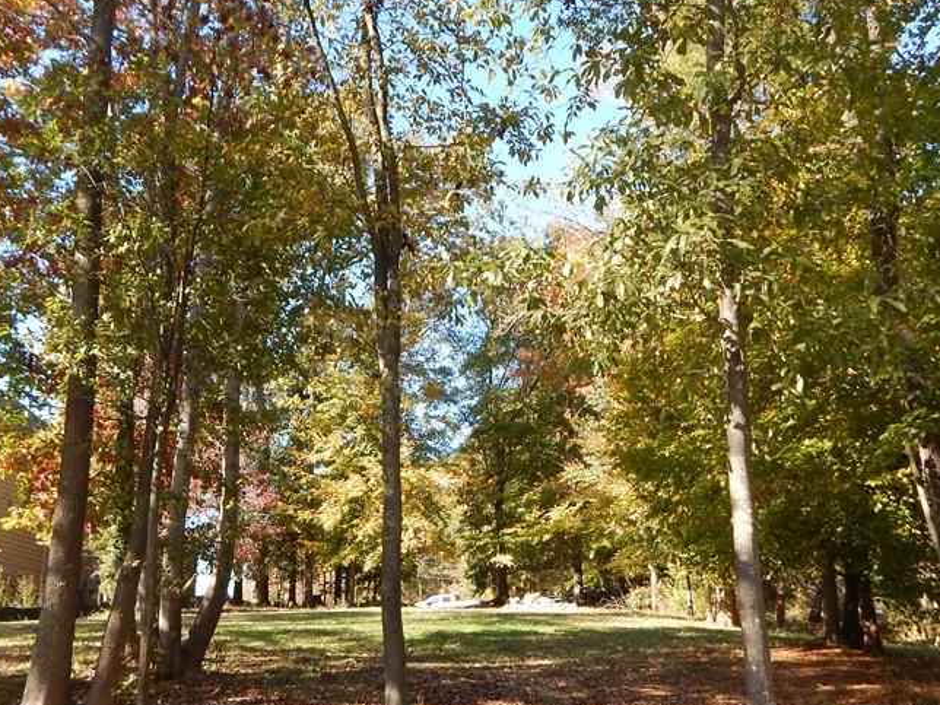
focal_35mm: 35
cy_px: 423
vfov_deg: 40.5
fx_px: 950
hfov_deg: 52.6
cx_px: 473
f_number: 3
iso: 125
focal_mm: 4
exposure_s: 1/250
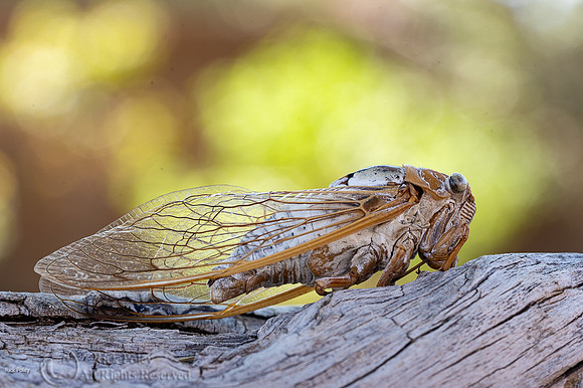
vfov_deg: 15.2
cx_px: 292
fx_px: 1457
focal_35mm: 90
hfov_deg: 22.6
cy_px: 194
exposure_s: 1/15
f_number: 11
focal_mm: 90
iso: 200
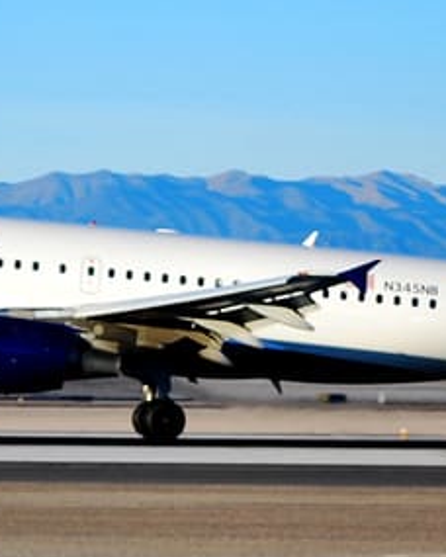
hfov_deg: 6.8
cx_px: 190
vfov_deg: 8.5
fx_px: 3762
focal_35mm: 228
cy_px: 305
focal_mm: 72
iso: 100
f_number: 4.2
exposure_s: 1/400
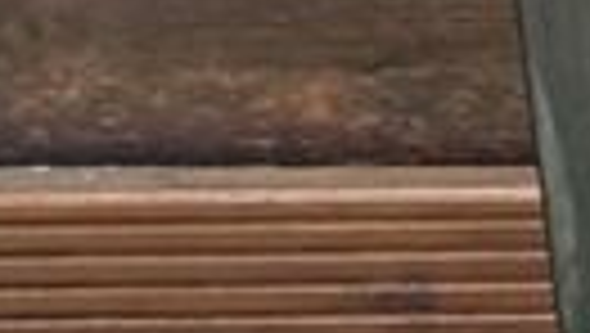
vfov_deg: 5.3
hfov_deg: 8.2
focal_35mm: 225
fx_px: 3524
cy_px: -234
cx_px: 1725
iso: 50
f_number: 1.8
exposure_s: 1/50
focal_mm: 4
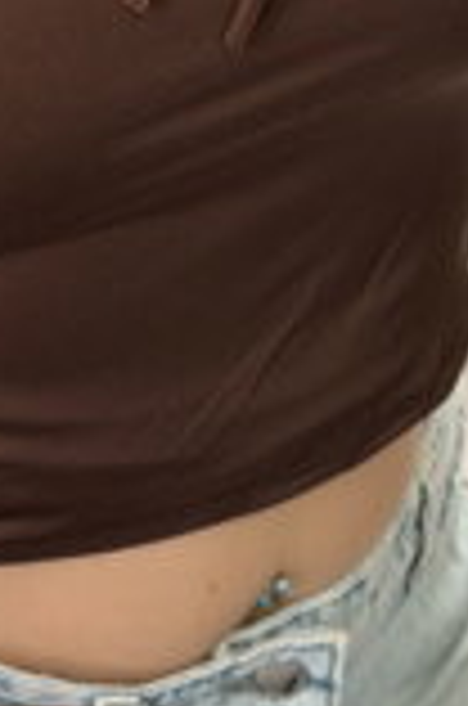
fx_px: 3329
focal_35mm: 170
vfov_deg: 11.9
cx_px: -68
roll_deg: -3.0
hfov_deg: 8.0
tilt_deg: -25.2
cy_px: -65
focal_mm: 6.76
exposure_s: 1/92
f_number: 1.78
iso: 100
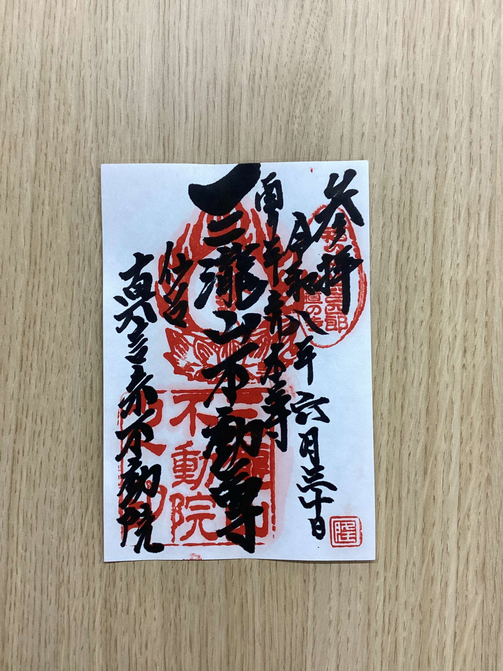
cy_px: 336
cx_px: 252
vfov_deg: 58.3
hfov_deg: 45.4
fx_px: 601
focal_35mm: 31
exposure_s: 1/50
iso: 64
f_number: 2.4
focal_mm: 3.3
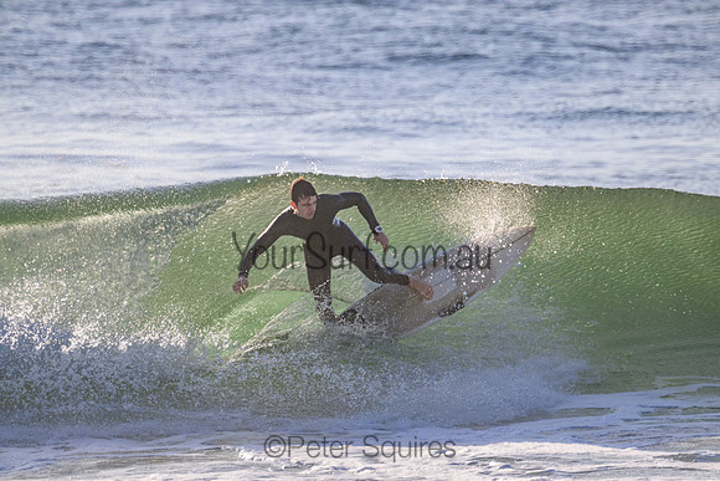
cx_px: 360
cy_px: 240
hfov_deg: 2.6
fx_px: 16003
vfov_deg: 1.7
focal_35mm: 800
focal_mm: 800
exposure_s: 1/2000
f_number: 11
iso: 1250
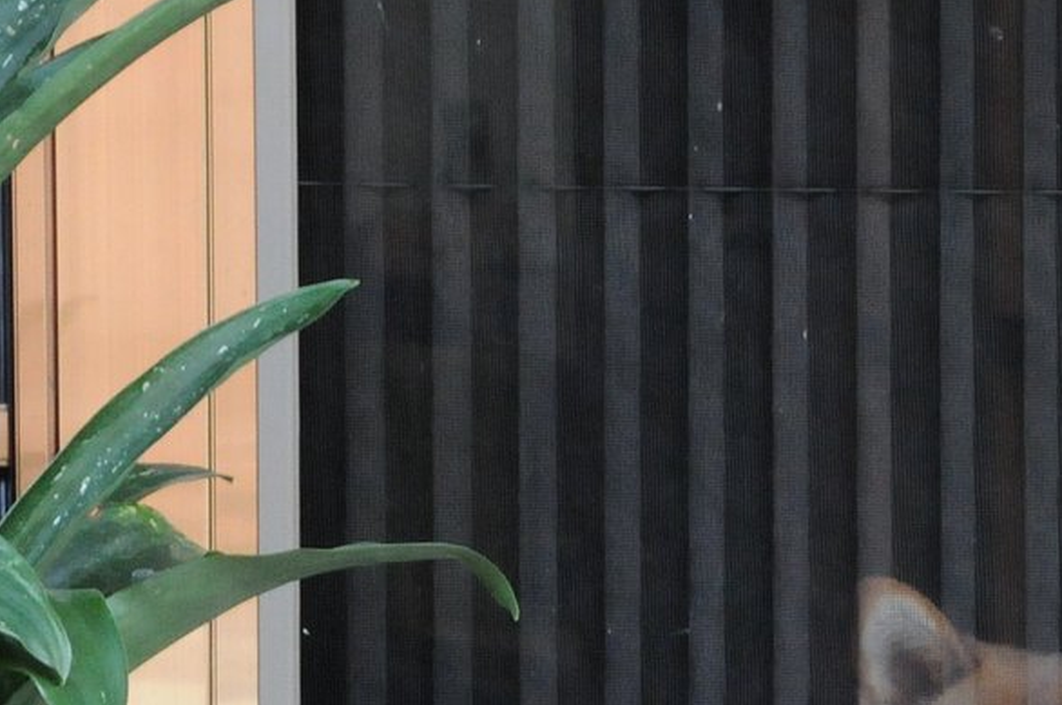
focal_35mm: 236
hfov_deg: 8.7
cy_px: 953
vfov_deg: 5.8
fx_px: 6945
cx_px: 1100
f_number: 14
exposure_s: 1/30
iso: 1800
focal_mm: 45
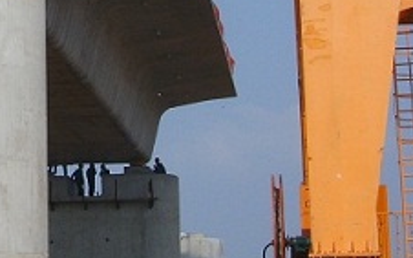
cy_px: 16
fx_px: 1350
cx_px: -66
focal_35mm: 120
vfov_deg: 10.8
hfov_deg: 16.7
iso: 50
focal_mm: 6.6
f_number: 6.3
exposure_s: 1/350
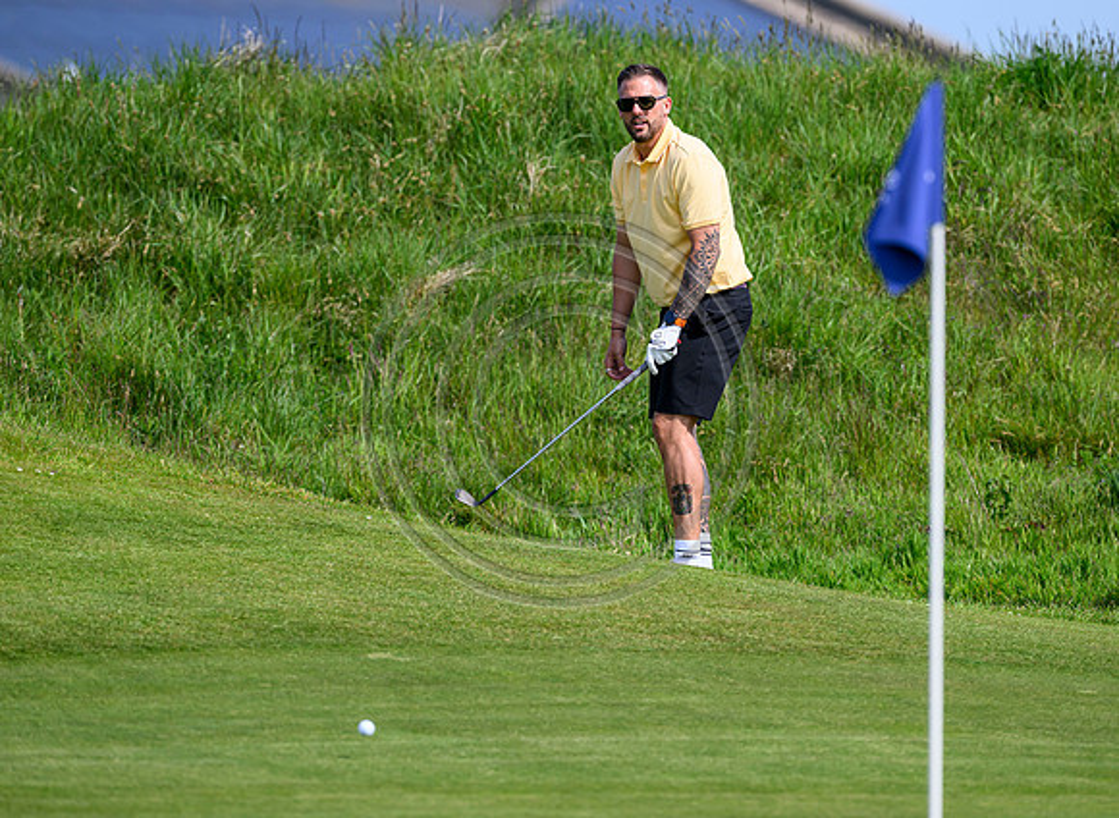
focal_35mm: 428
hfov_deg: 4.7
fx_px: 13697
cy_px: 409
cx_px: 614
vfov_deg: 3.4
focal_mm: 400
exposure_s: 1/4000
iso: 500
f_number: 4.5
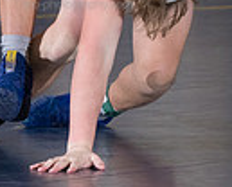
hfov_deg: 3.5
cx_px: 79
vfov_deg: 2.8
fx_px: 3767
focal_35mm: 547
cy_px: -53
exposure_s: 1/250
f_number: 5.6
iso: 1250
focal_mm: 130
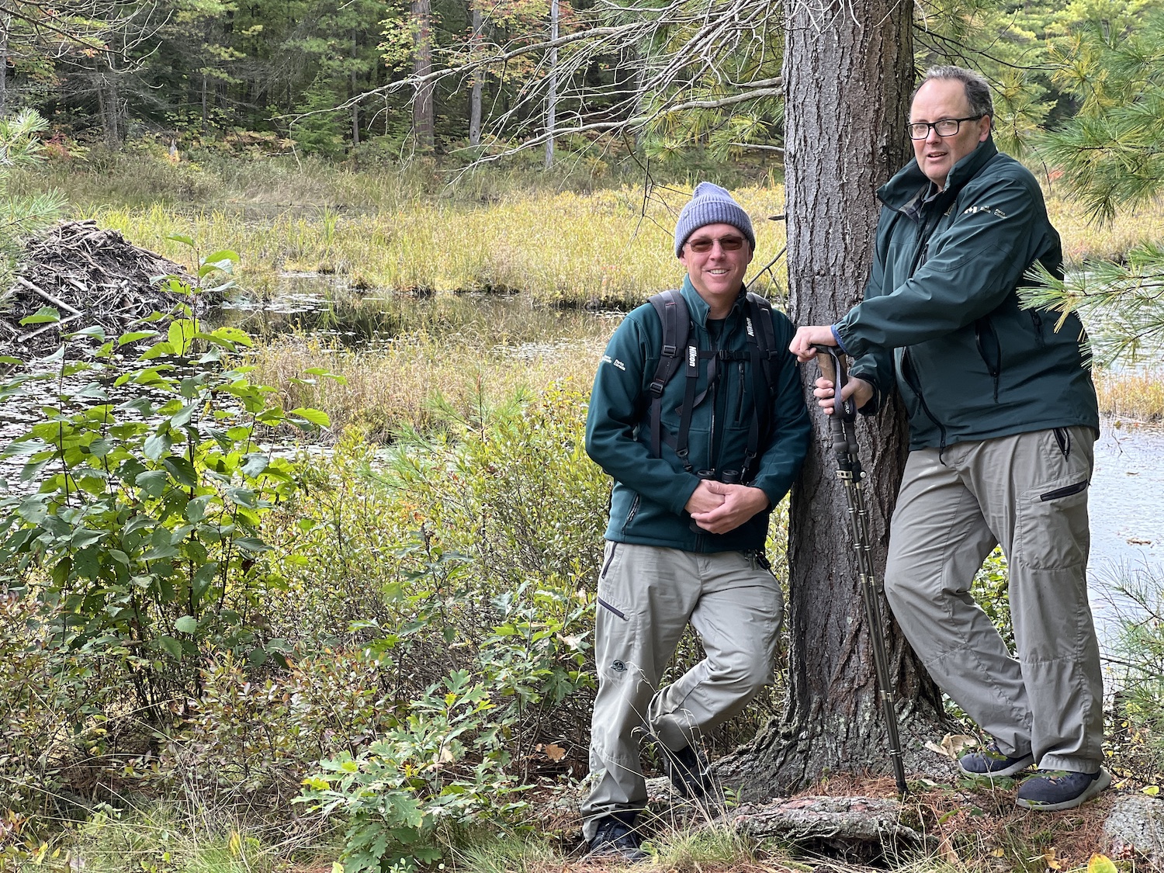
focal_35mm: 77
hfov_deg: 25.3
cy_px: 436
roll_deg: -0.6
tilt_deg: -6.2
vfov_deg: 19.1
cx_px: 582
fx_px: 2589
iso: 40
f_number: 2.8
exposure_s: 1/121
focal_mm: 9
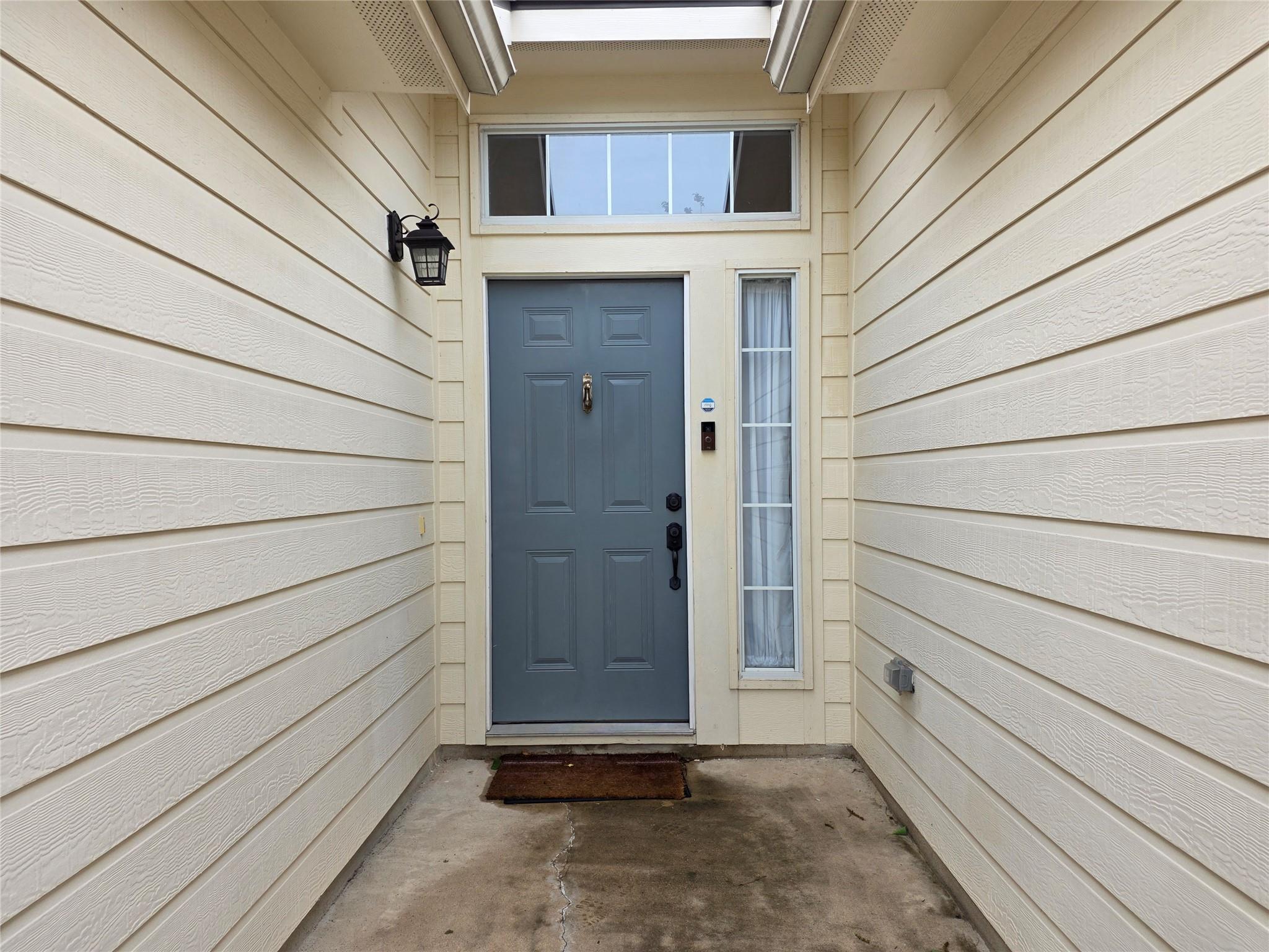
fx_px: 843
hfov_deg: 73.9
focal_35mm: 23
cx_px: 634
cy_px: 476
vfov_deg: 58.9
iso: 40
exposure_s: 1/359
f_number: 1.7
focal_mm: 6.25
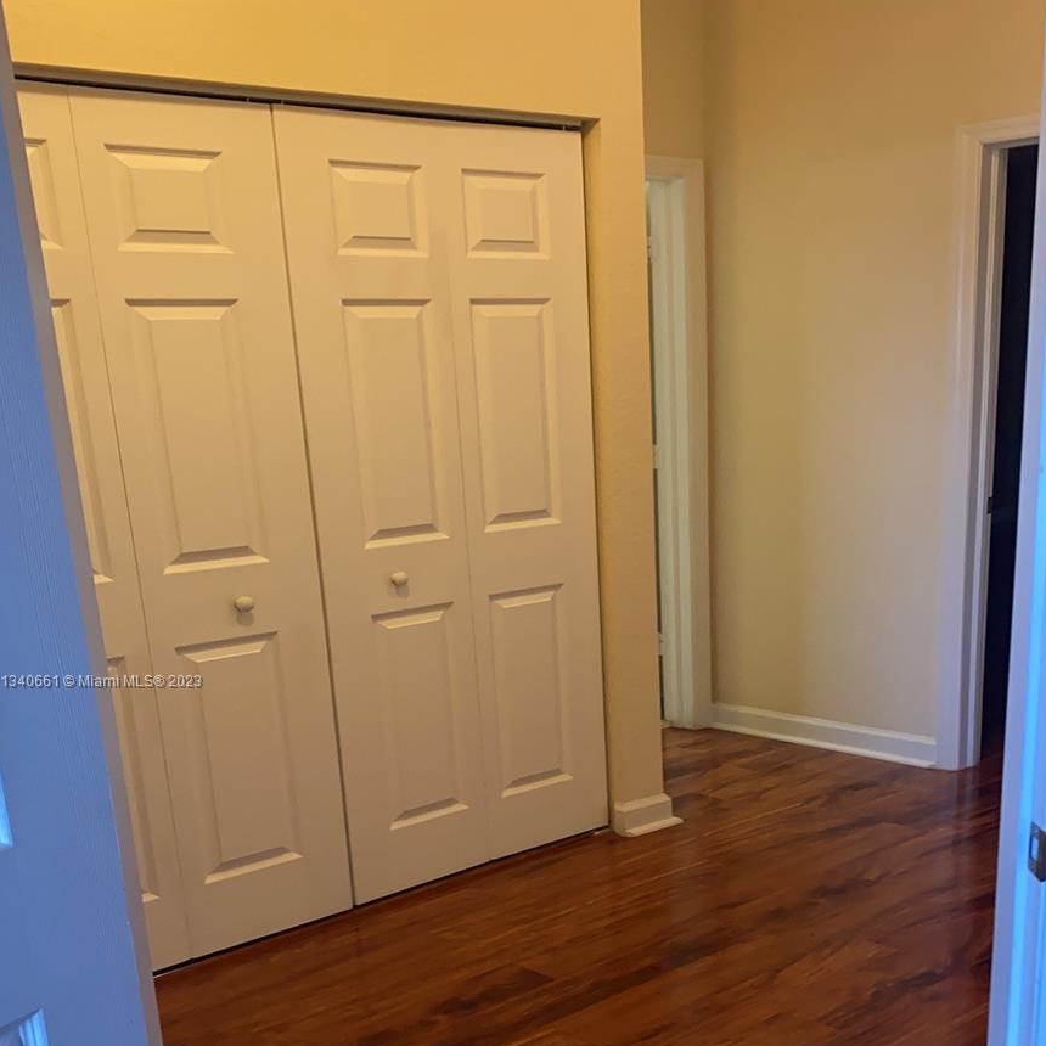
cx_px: 527
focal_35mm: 37
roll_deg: +2.6
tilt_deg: -15.5
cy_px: 682
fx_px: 1265
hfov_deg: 44.9
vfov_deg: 44.4
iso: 200
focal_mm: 4.25
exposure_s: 1/40
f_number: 1.8
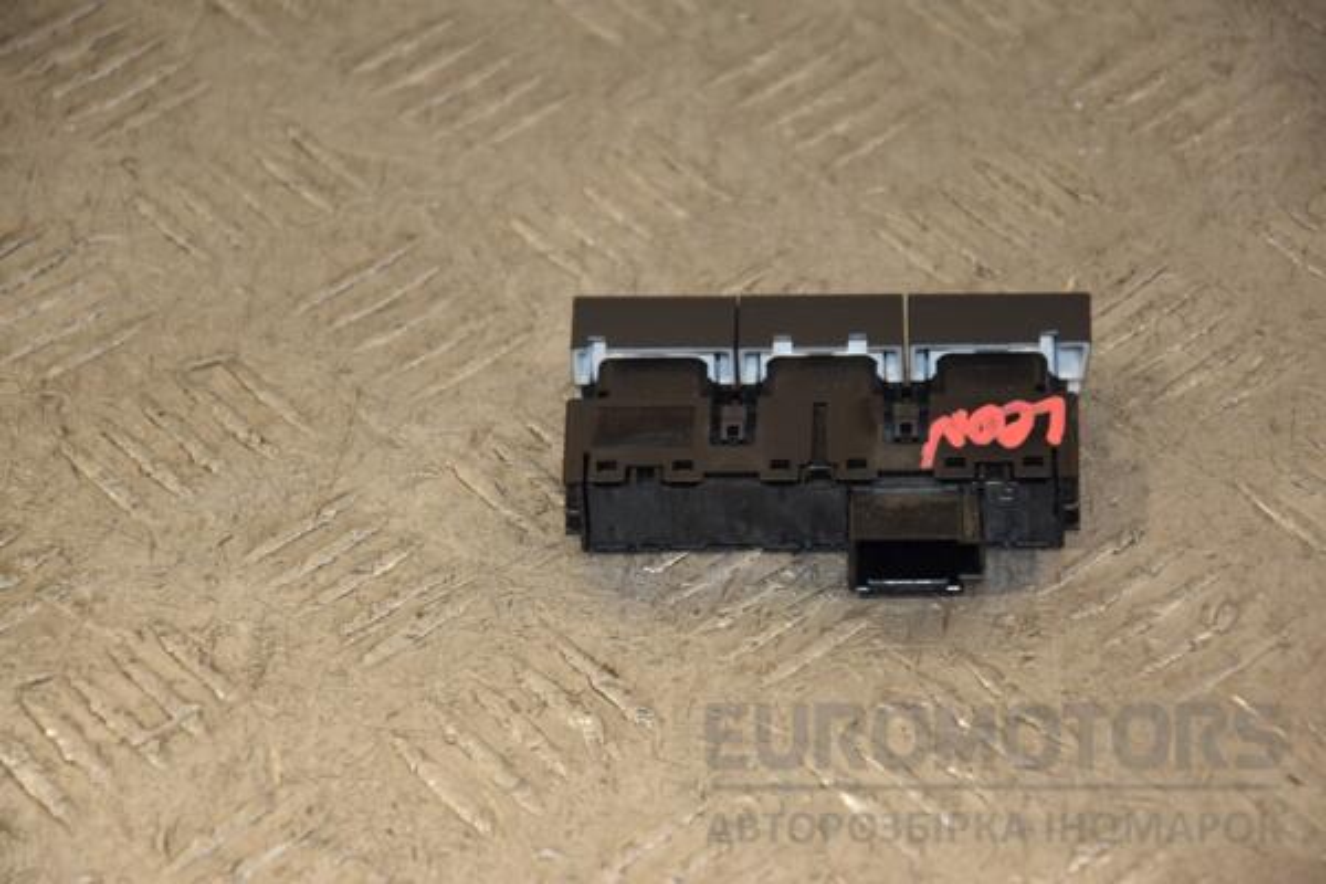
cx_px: 663
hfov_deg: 13.0
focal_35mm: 158
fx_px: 5801
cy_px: 442
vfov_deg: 8.7
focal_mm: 105
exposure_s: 1/125
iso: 800
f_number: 5.6
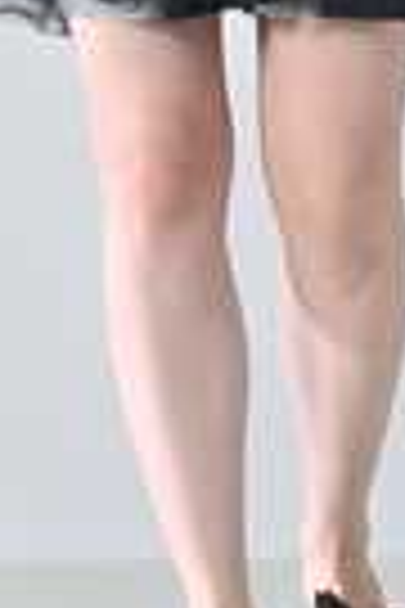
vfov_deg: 7.7
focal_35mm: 264
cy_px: -313
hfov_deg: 5.2
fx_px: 4455
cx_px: 274
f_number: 8
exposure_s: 1/160
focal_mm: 68
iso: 200
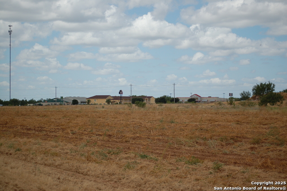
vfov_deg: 16.5
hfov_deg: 24.6
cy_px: 96
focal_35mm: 82
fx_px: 657
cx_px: 144
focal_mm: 55
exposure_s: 1/2000
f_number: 4
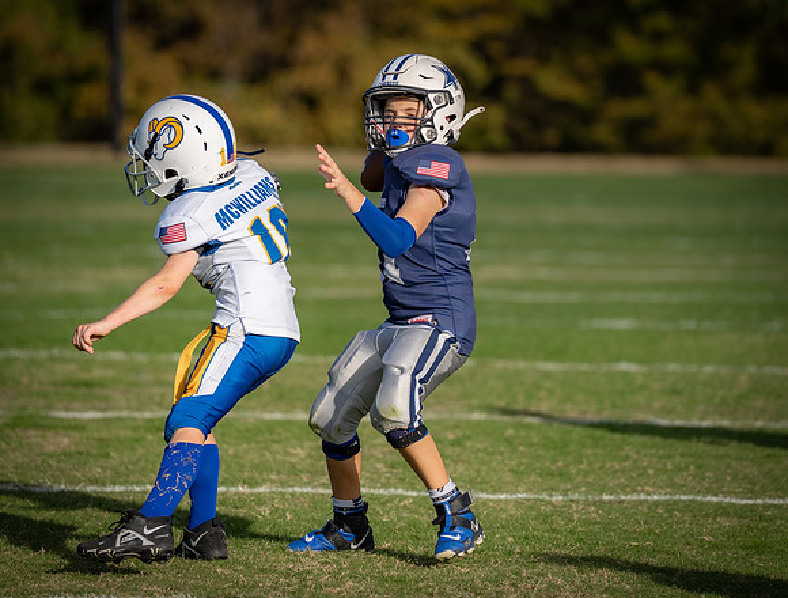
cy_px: 199
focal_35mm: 321
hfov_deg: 6.1
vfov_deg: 4.7
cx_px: 382
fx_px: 7346
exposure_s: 1/2500
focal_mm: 200
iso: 100
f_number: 2.8
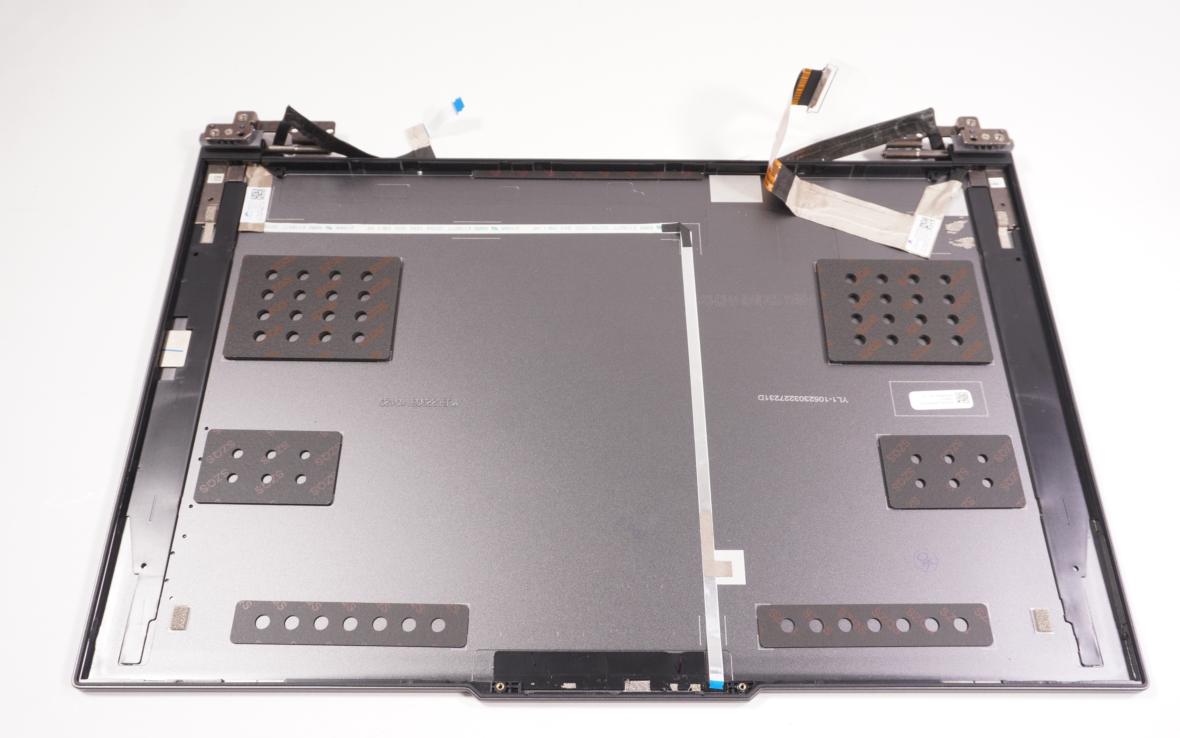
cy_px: 395
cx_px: 597
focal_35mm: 33
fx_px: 1046
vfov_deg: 38.8
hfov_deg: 58.9
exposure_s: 1/160
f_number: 5.6
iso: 800
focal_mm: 21
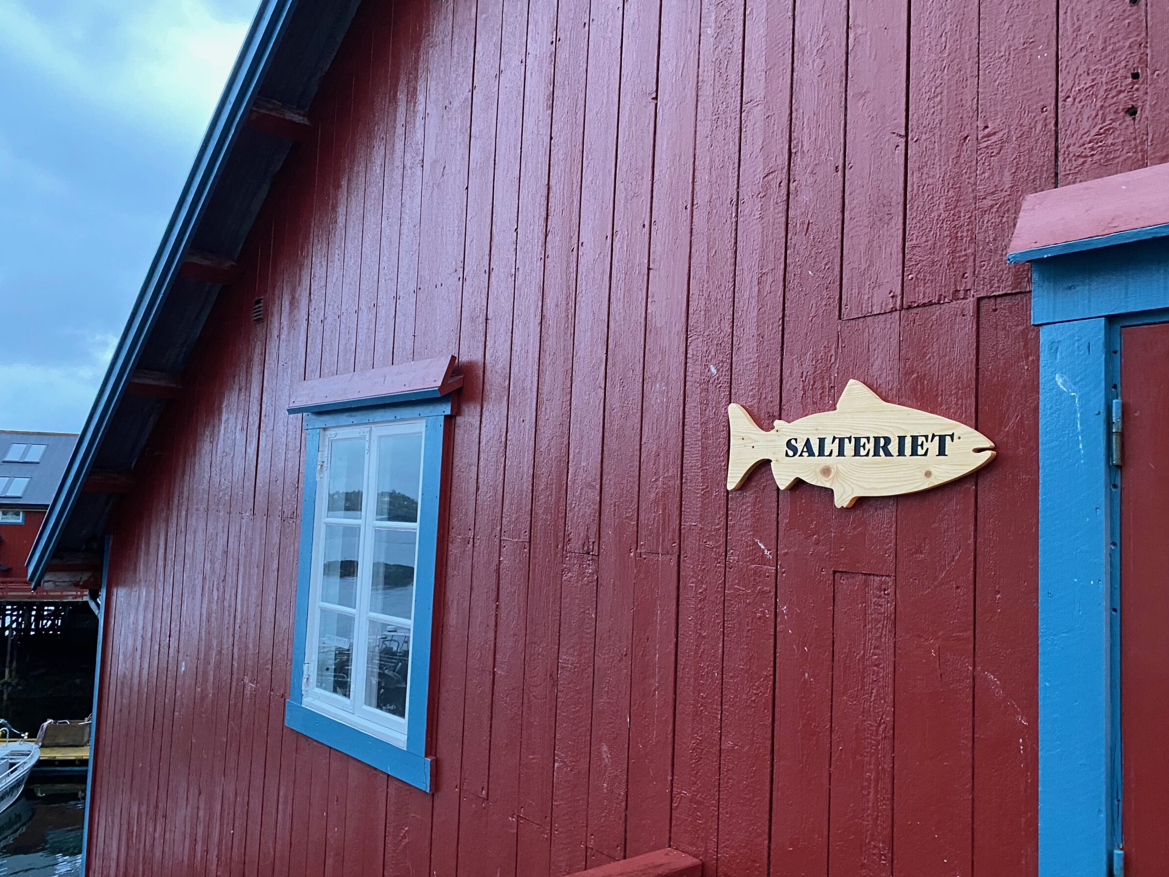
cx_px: 609
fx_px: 946
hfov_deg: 63.4
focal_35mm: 28
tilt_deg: +3.8
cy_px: 450
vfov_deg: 49.7
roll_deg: -2.3
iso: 500
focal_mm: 4.25
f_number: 1.8
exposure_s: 1/40
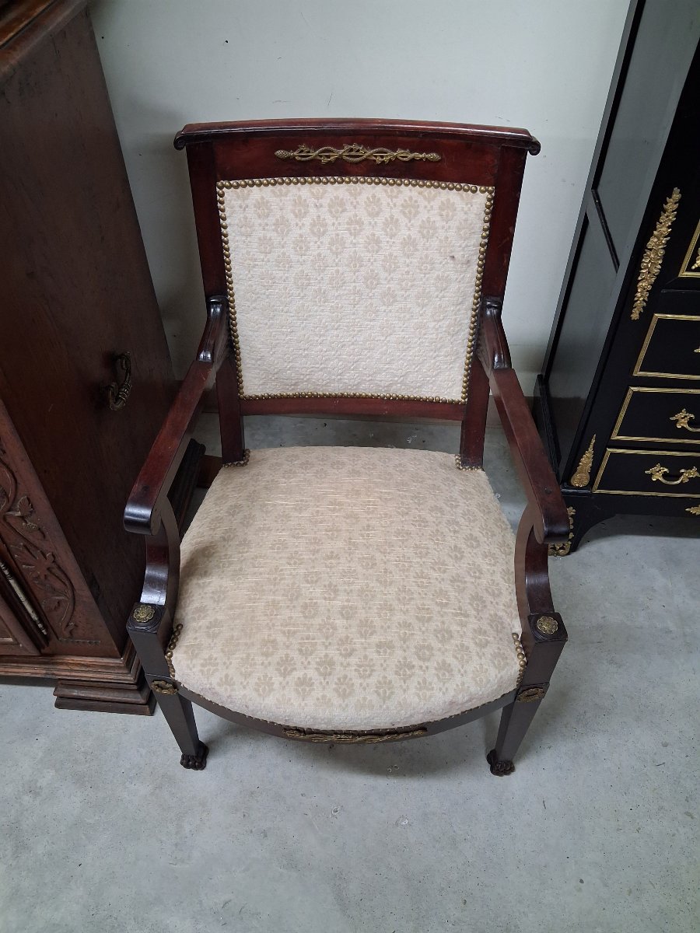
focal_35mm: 27
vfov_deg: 65.3
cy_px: 466
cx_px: 350
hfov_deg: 51.4
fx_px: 728
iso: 500
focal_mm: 4
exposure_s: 1/50
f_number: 1.8
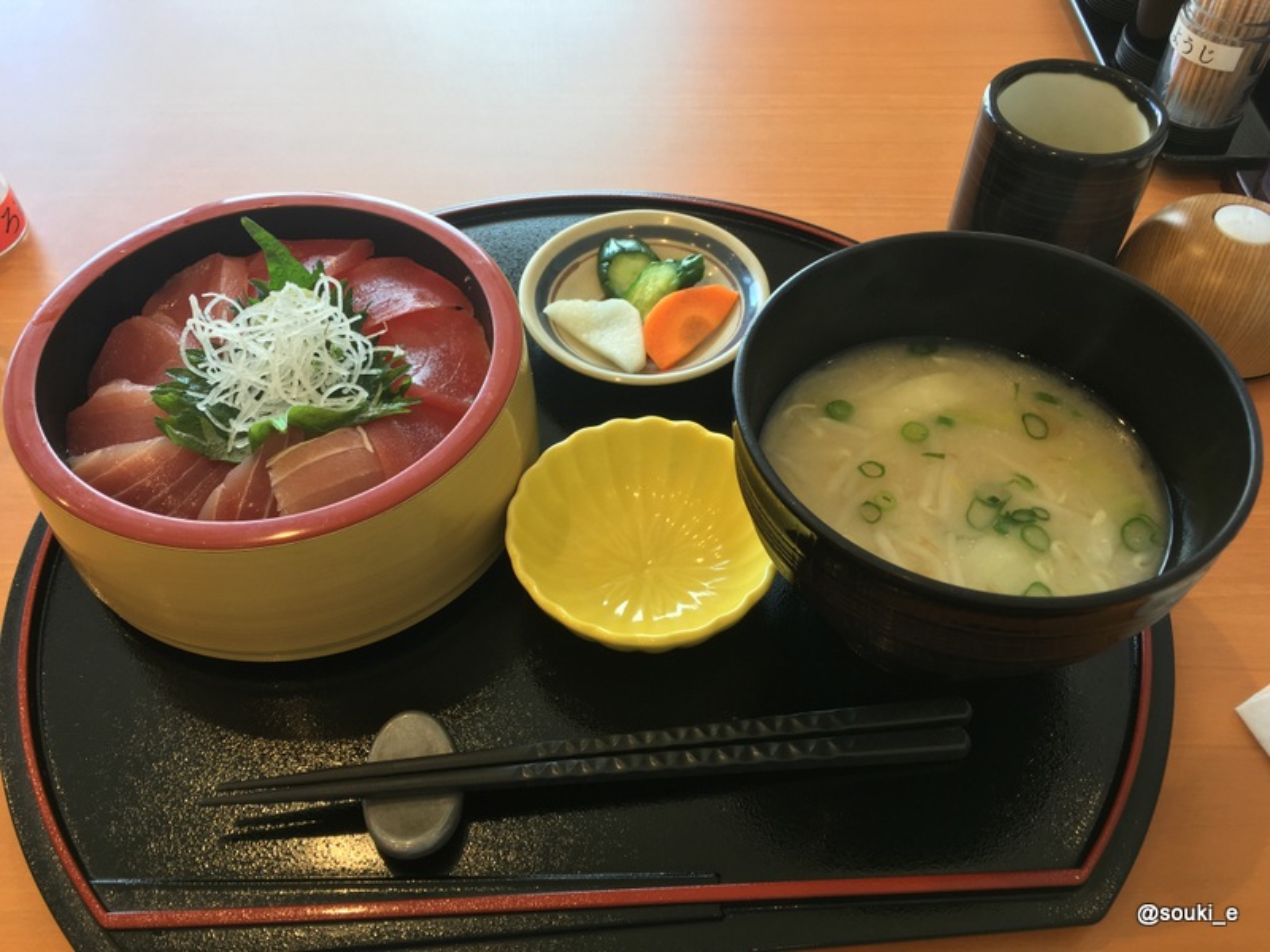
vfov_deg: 48.2
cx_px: 635
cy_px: 476
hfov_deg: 61.7
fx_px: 1064
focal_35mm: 29
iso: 25
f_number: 2.2
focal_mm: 4.15
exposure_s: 1/40
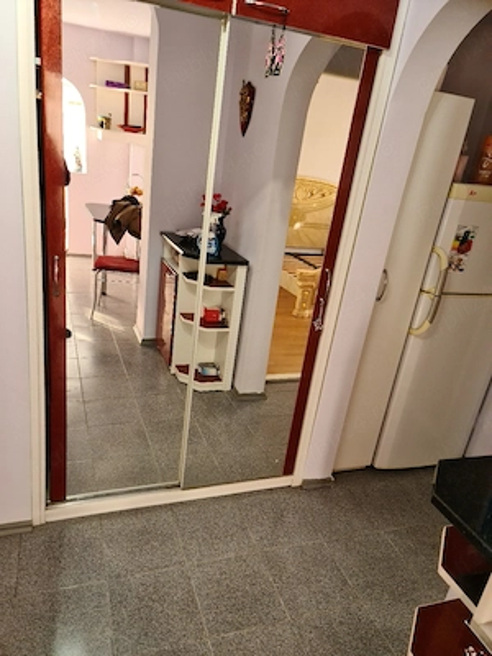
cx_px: 246
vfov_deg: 69.4
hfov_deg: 54.9
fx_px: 474
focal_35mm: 25
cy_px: 328
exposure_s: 1/50
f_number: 1.8
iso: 125
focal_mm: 7
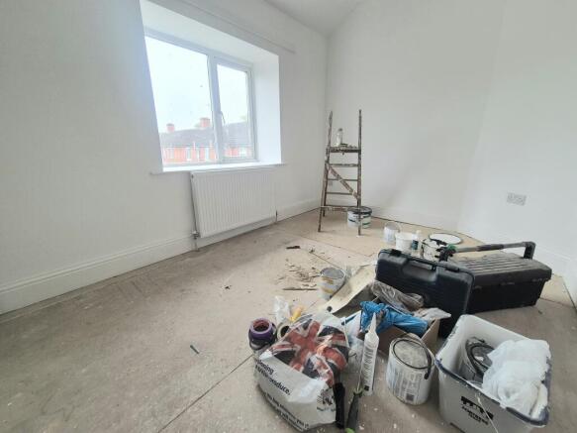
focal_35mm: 13
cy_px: 216
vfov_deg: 89.9
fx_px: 217
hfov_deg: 106.2
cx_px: 288
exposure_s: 1/100
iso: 64
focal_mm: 2.2
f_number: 2.2
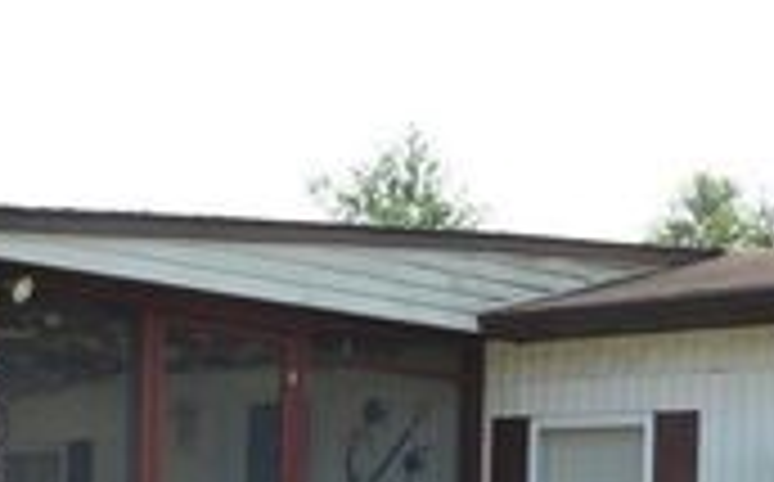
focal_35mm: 80
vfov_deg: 15.8
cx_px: 270
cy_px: 543
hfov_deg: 25.8
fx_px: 1685
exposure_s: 1/250
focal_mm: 18
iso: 160
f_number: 8
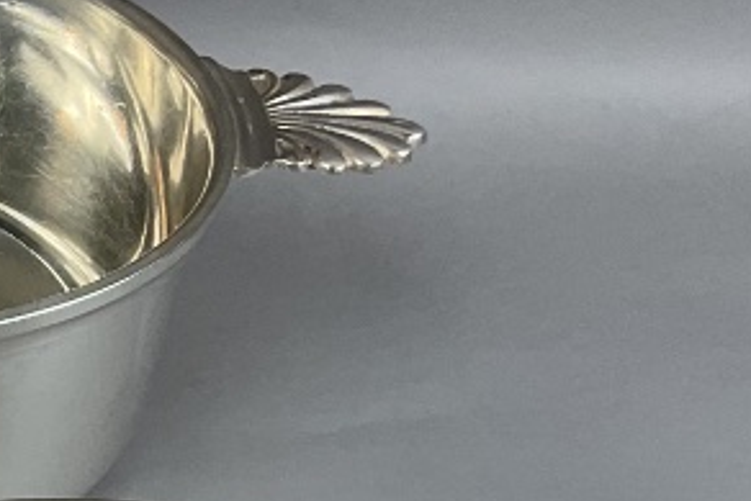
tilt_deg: -42.2
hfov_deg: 15.0
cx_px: -450
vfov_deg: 10.6
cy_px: 773
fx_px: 2588
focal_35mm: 124
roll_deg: -2.0
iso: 32
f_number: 1.8
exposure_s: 1/100
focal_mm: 3
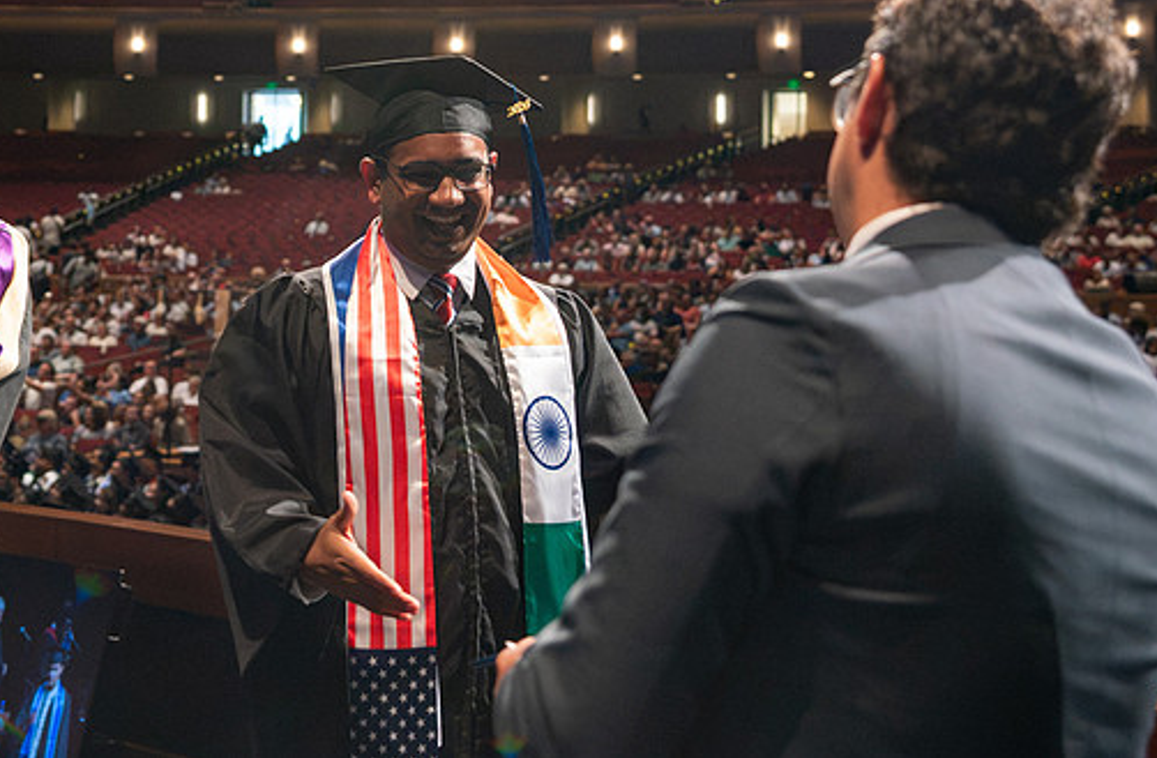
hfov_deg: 28.1
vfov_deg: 18.5
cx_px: 413
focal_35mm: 72
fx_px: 2302
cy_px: 120
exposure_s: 1/200
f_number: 4
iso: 4000
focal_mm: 40
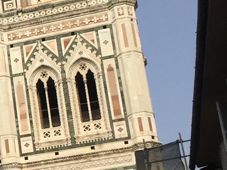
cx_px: -276
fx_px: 1029
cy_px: 162
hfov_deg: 11.0
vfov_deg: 9.4
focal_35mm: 157
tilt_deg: +25.5
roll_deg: -1.9
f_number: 2.2
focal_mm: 4.15
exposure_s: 1/3049
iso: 32
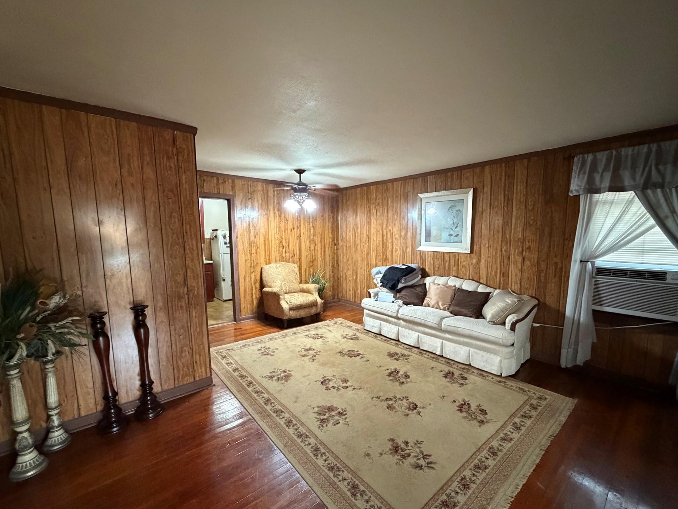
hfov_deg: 98.2
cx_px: 345
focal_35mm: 15
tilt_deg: -7.4
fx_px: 294
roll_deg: +0.7
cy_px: 265
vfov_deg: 81.7
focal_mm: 2.22
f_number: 2.2
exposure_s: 1/60
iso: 1250
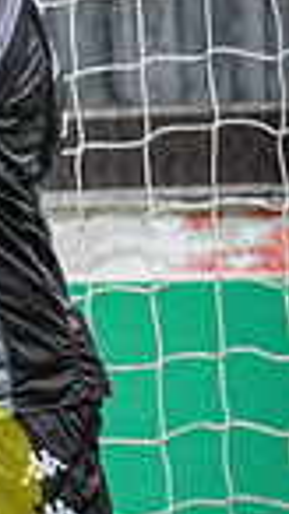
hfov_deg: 0.3
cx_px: -997
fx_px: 54952
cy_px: 274
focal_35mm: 4029
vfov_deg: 0.5
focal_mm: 400
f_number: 6.3
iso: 640
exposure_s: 1/1000
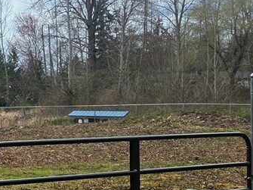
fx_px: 804
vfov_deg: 13.4
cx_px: -148
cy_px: 83
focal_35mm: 110
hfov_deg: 16.1
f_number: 1.8
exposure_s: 1/10000
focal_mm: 5.4
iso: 80
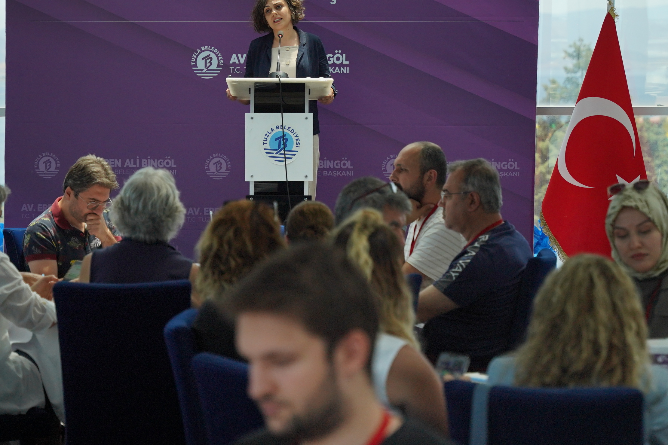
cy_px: 241
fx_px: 2301
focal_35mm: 124
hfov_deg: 16.5
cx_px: 251
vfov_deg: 11.1
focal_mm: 70
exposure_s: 1/1600
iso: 500
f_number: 2.8
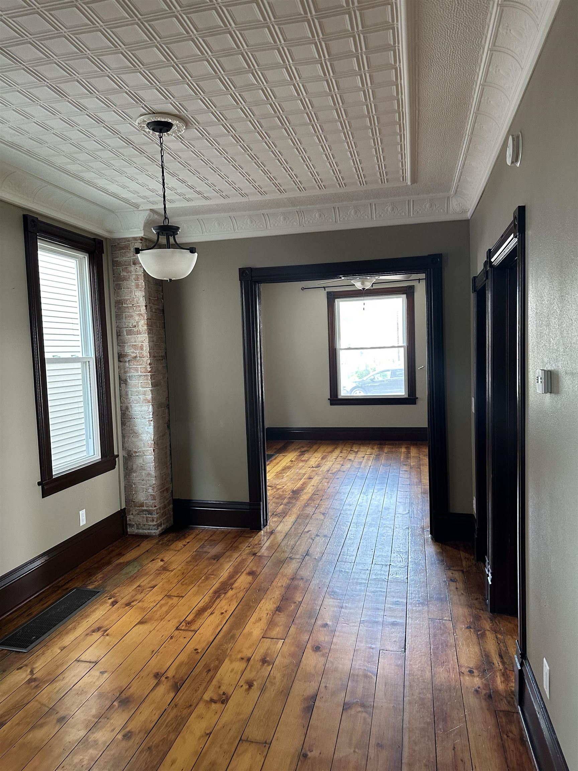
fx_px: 534
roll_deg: +1.4
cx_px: 289
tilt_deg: -0.4
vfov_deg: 71.6
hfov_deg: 56.8
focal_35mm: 24
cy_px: 386
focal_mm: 6.86
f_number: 1.78
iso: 250
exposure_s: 1/69
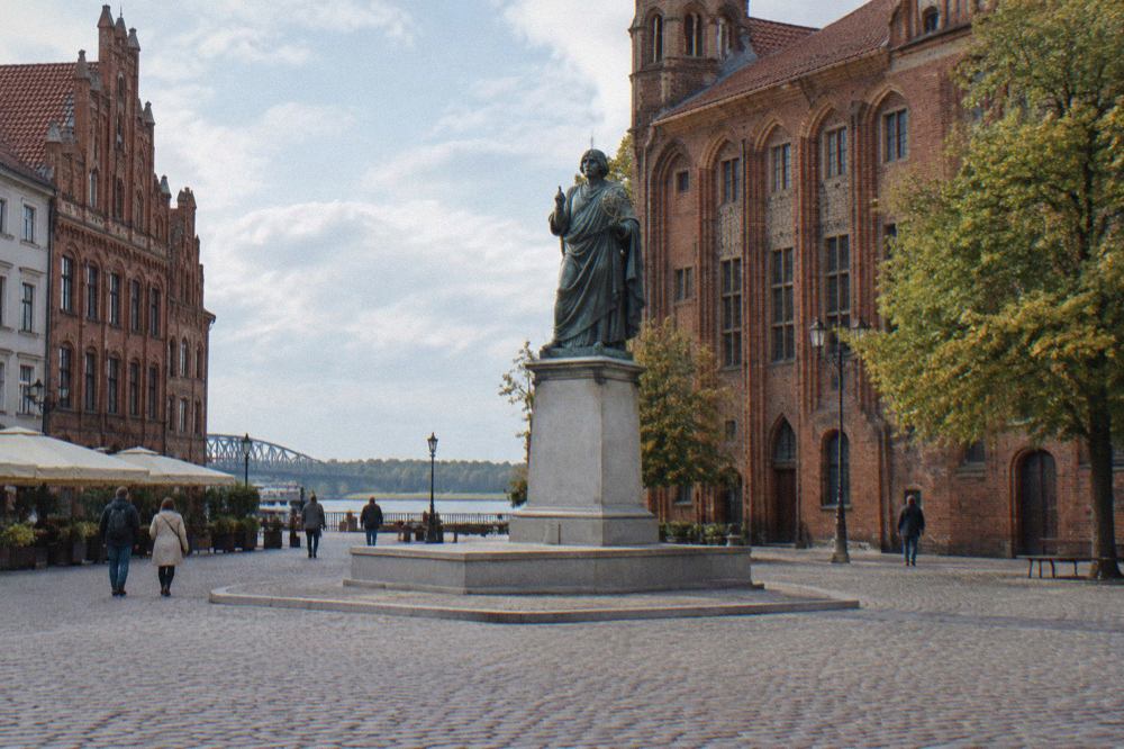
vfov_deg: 27.5
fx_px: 1529
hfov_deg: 40.4
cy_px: 374
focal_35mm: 49
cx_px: 562
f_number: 5
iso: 200
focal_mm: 49
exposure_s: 1/500
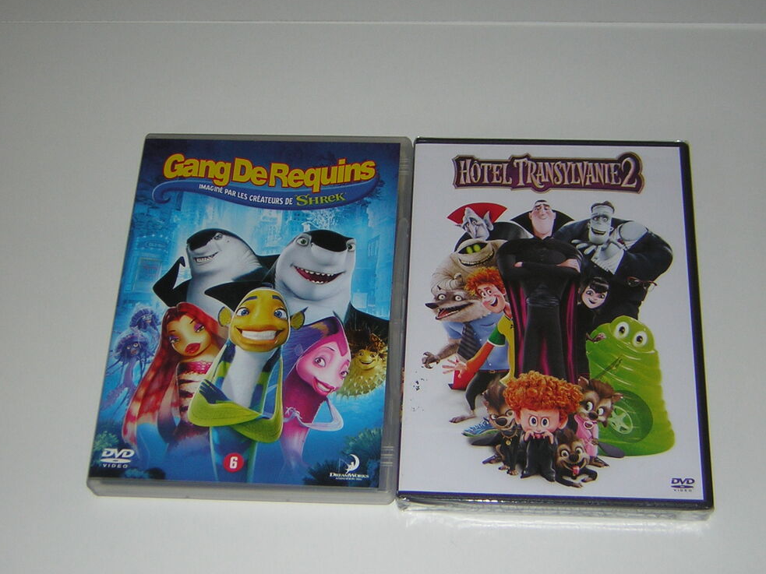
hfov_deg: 32.7
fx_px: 1305
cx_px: 377
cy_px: 287
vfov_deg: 24.8
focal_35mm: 59
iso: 50
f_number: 3.3
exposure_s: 1/60.1
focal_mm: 7.6
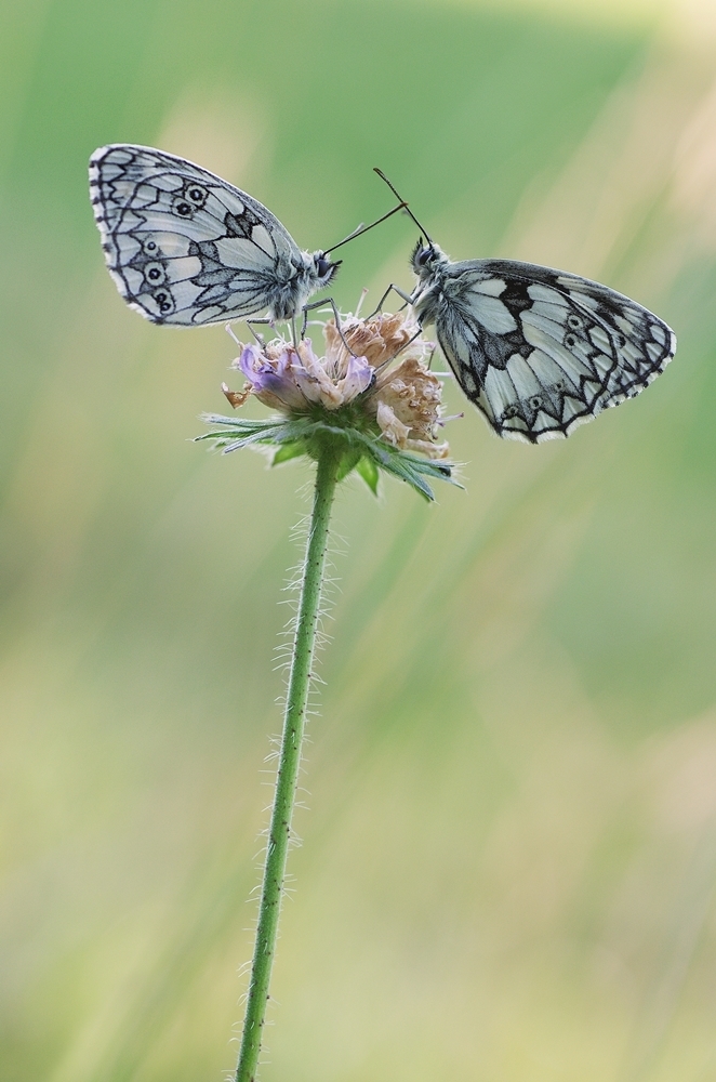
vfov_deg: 15.2
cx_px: 358
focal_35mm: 135
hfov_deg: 10.1
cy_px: 541
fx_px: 4047
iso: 200
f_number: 6.3
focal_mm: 90
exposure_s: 1/100
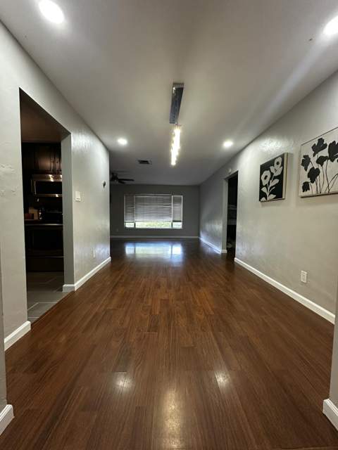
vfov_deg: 102.1
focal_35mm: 14
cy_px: 225
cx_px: 169
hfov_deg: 85.7
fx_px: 182
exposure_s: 1/60
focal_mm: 2.22
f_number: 2.2
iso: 250
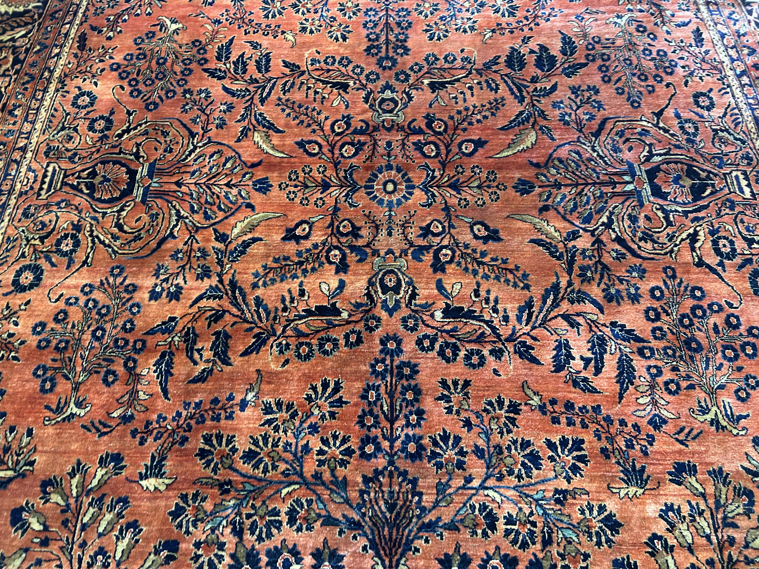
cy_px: 284
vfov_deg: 53.1
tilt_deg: -60.2
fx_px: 570
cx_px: 380
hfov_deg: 67.3
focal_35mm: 26
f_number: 1.5
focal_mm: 5.7
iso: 320
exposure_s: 1/41
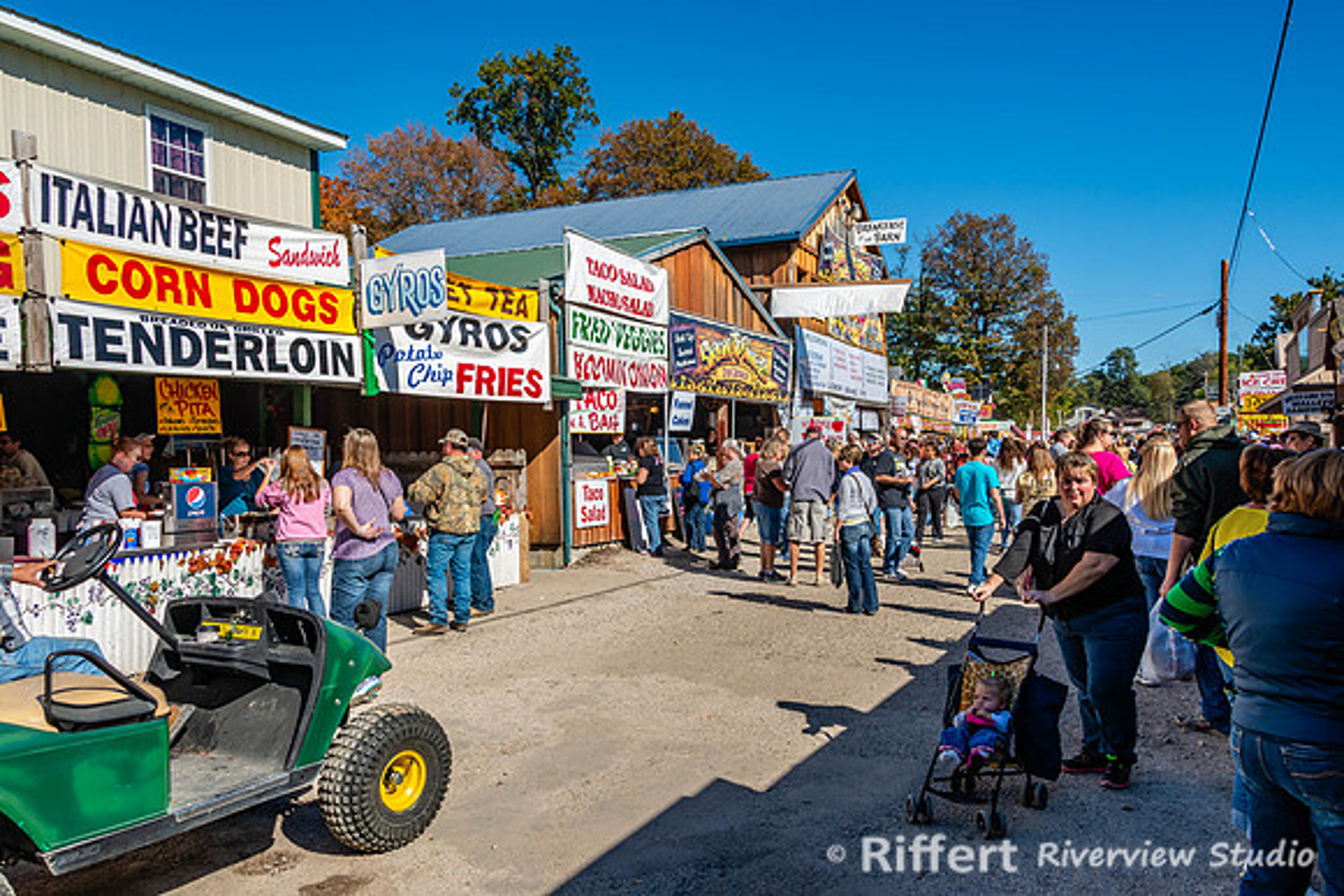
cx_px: 672
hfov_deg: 64.2
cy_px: 448
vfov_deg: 45.4
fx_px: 1072
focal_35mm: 29
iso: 100
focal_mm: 28
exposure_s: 1/160
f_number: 11
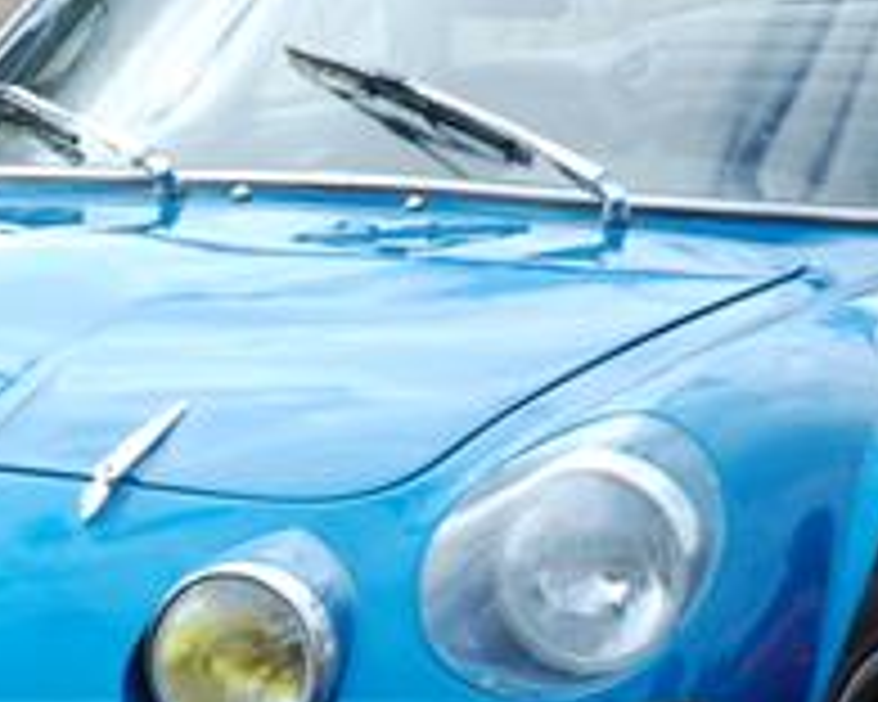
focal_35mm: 292
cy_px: 644
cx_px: 146
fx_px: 7588
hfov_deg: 6.6
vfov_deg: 5.3
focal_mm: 56
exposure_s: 1/500
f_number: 5.6
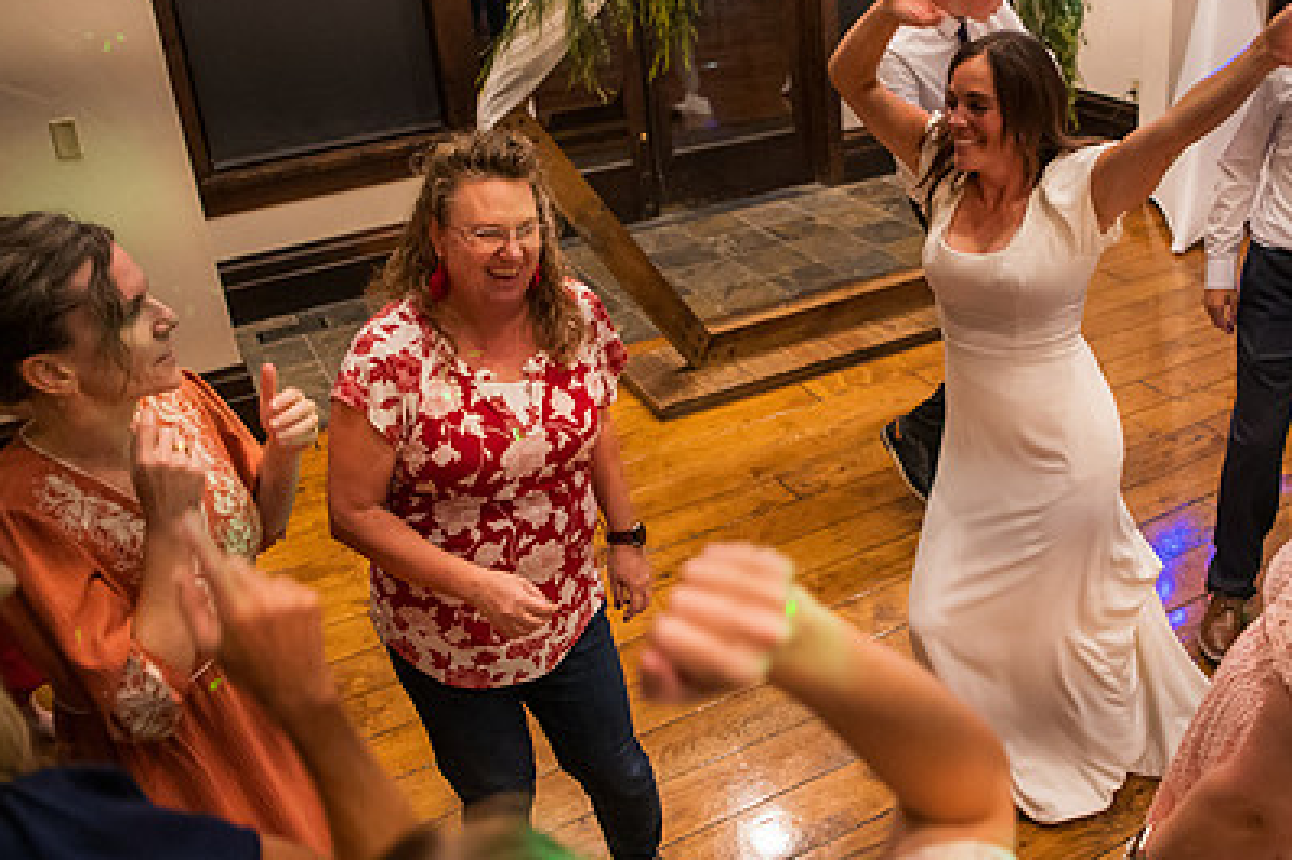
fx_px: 1256
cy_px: 370
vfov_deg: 37.7
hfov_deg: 53.6
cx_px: 834
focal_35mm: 35
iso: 6400
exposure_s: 1/200
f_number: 2.8
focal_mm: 24
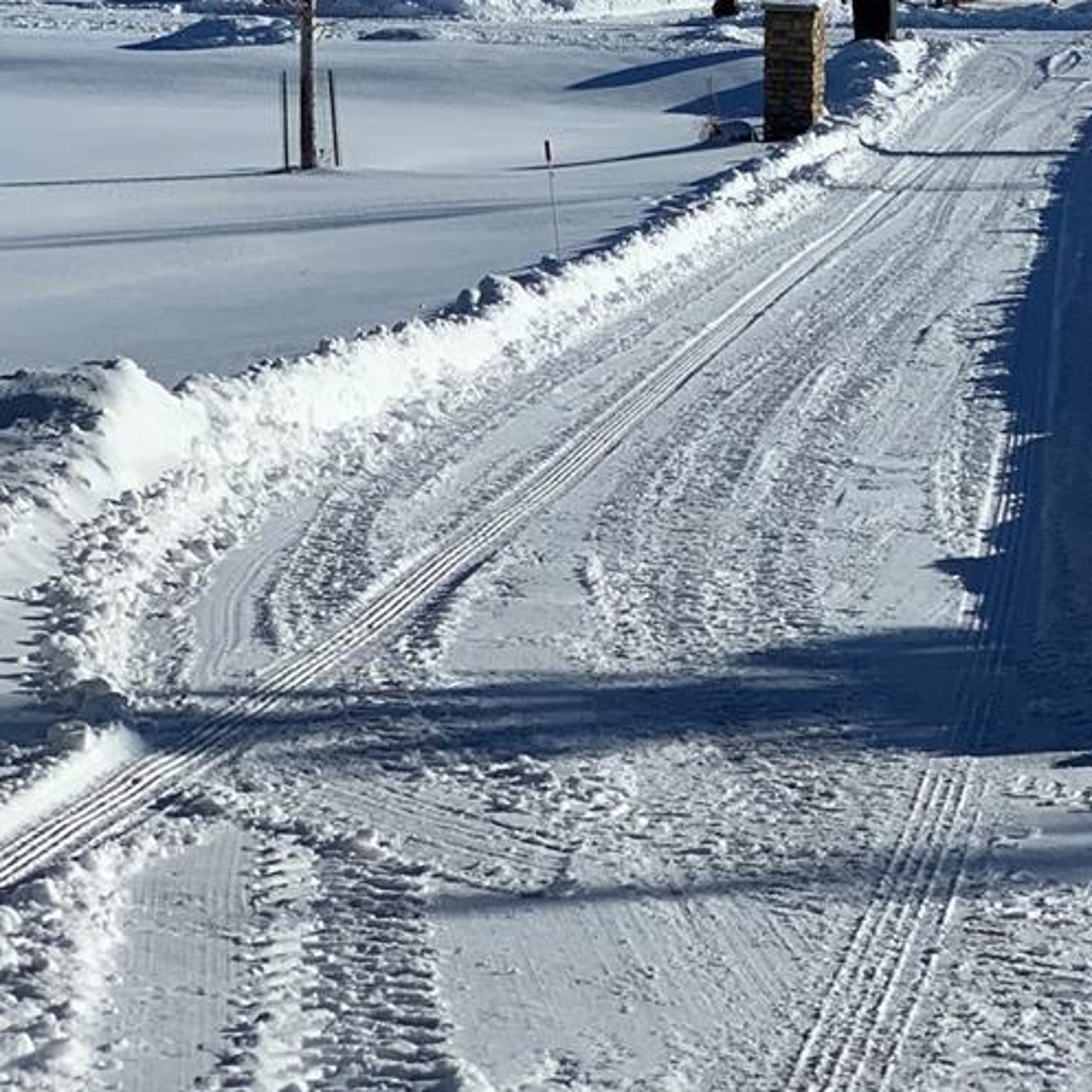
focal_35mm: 111
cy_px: -66
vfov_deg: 15.3
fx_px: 3962
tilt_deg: -3.4
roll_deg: -0.7
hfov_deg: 15.5
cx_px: 936
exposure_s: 1/3425
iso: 16
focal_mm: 6
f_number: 2.4
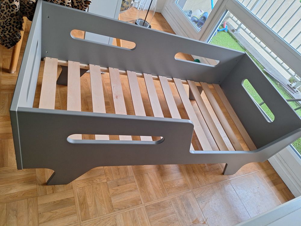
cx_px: 150
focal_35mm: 23
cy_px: 113
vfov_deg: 58.9
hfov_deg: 73.9
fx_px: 200
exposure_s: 1/50
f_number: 1.8
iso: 160
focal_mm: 5.54
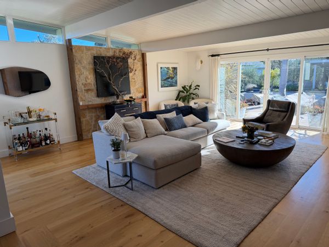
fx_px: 228
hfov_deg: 71.6
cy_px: 124
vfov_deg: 56.8
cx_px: 164
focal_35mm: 24
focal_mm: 6.76
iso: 100
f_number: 1.78
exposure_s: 1/497
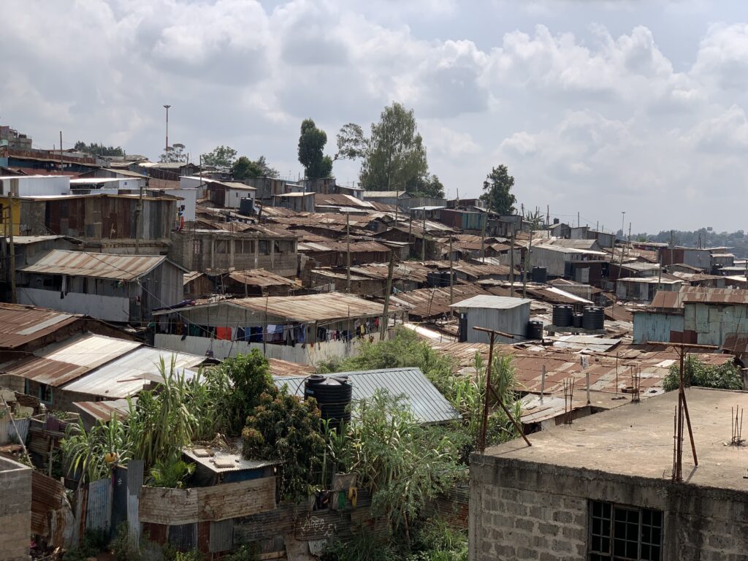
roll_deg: -1.9
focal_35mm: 52
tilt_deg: -0.3
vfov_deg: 28.0
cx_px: 374
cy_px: 280
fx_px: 1124
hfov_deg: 36.8
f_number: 2.4
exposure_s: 1/1996
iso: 16
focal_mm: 6
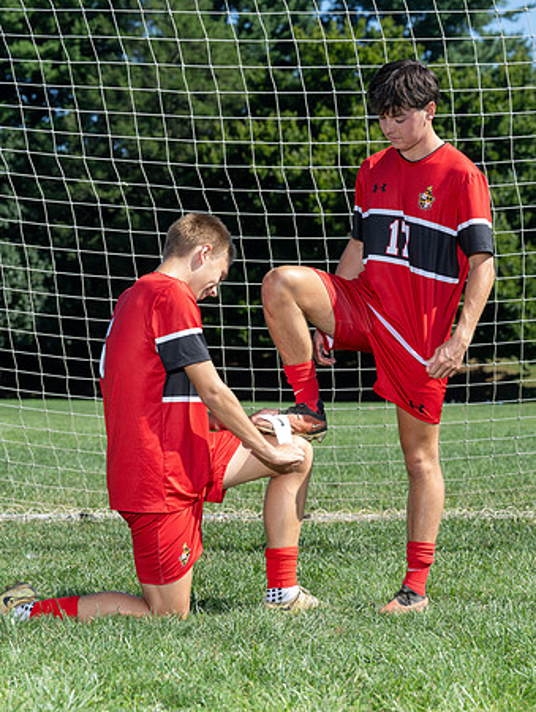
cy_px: 345
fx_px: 2424
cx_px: 314
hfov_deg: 12.6
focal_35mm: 118
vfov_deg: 16.7
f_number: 5.6
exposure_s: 1/200
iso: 100
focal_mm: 75
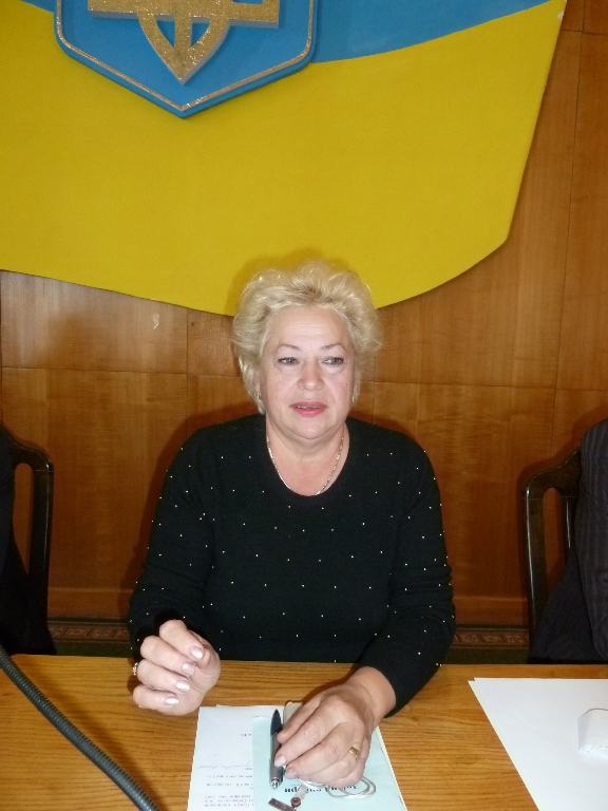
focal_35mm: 25
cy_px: 406
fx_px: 585
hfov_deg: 54.9
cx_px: 304
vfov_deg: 69.4
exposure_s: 1/30
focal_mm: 4.1
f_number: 3.3
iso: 400
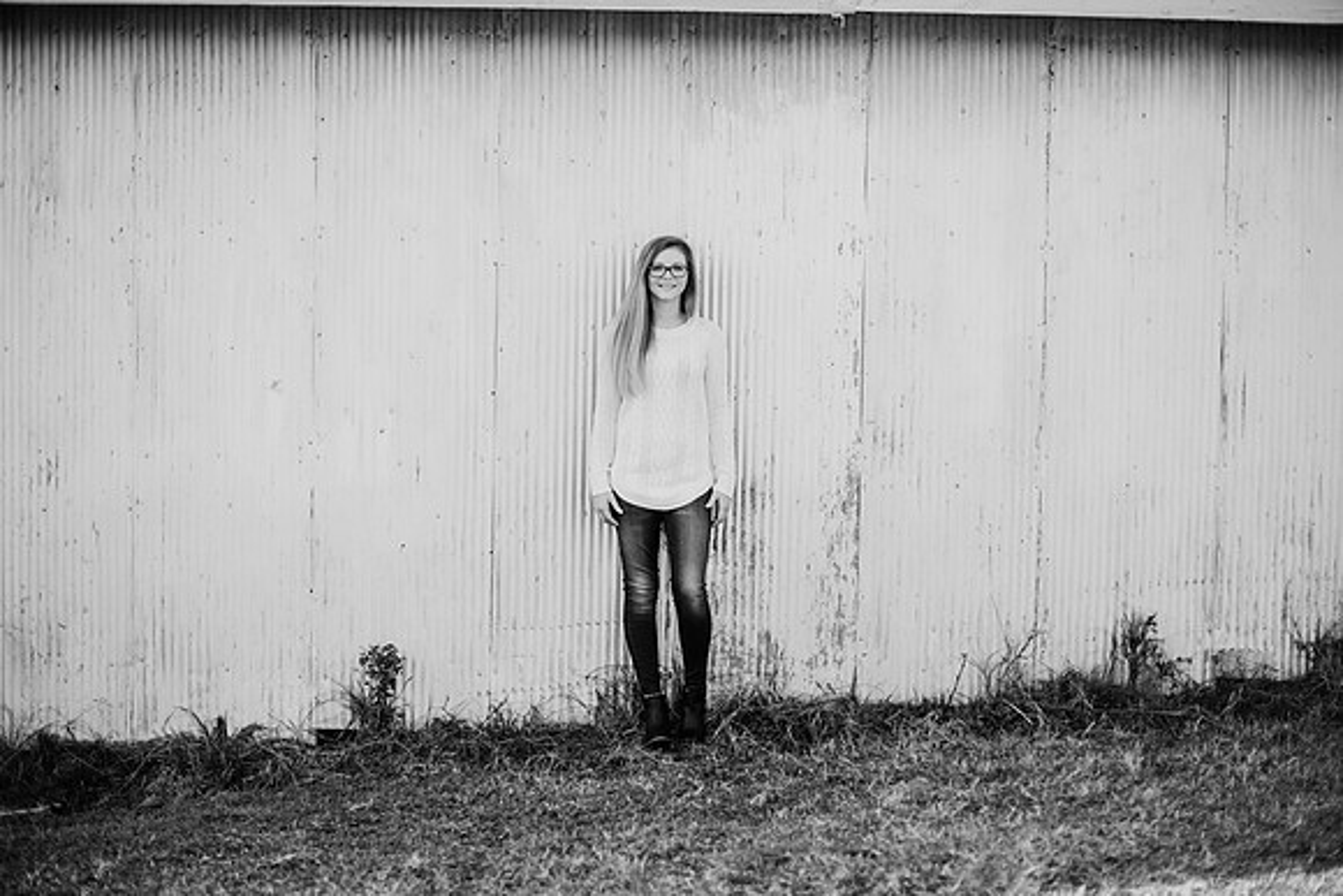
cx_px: 672
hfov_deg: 39.6
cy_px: 448
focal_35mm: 50
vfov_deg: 27.0
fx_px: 1866
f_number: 2
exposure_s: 1/1250
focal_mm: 50
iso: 100
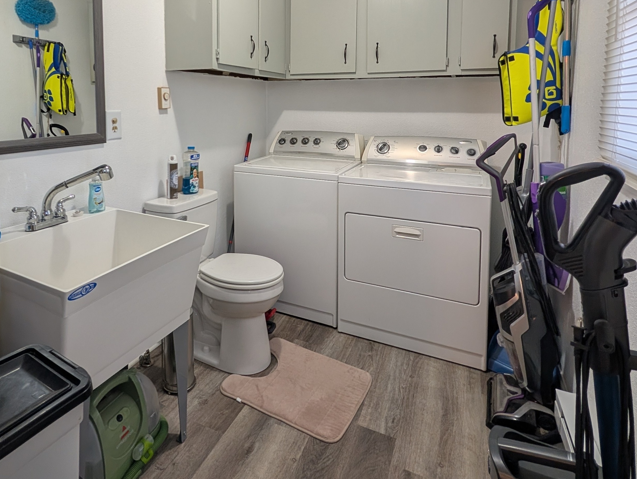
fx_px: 369
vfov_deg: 62.9
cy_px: 129
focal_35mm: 20
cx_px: 262
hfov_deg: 80.9
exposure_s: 1/40
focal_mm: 2.02
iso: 50
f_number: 1.7
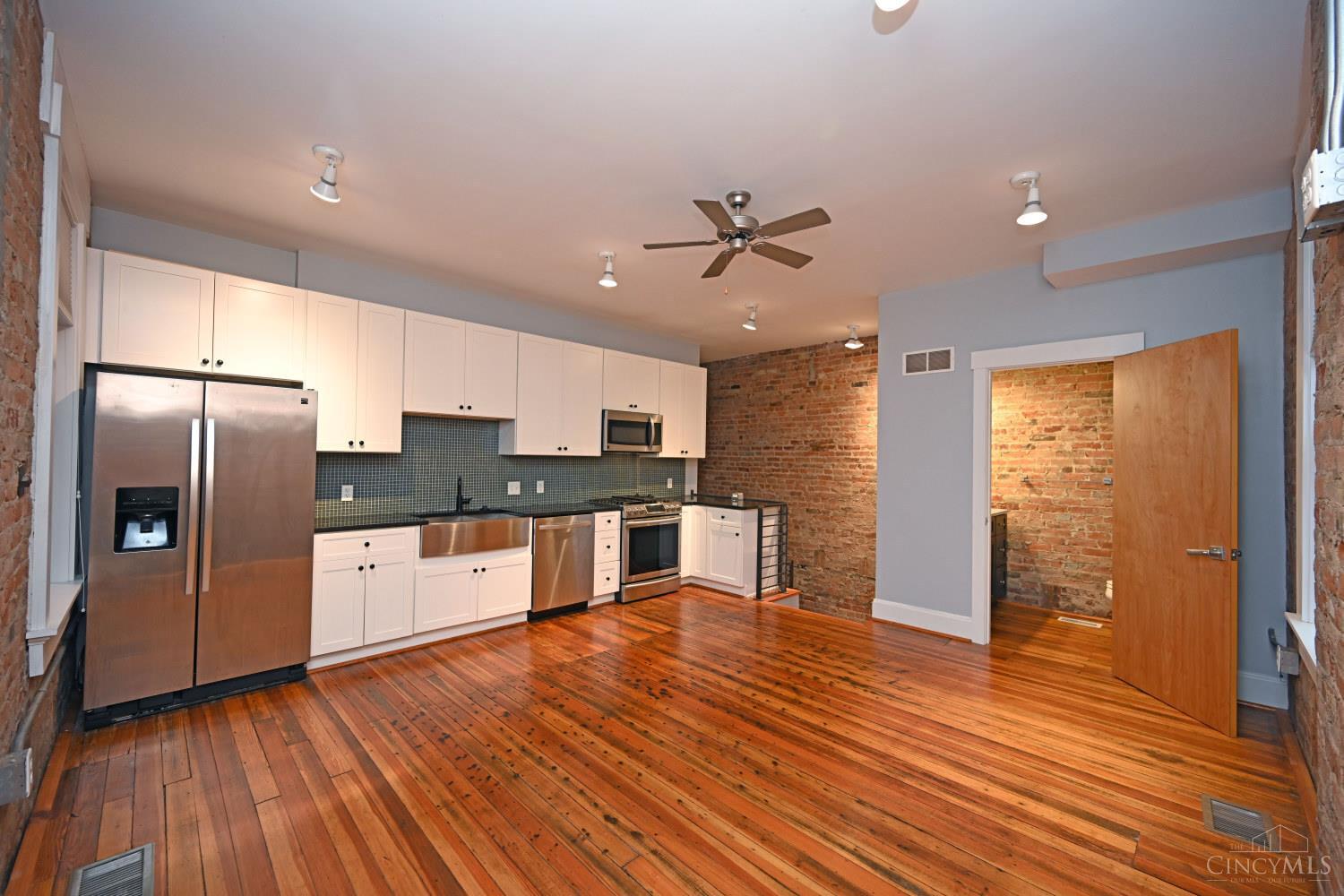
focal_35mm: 14
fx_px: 523
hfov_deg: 104.3
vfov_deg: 81.2
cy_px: 448
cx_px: 672
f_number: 4
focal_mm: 14
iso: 560
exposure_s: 1/60
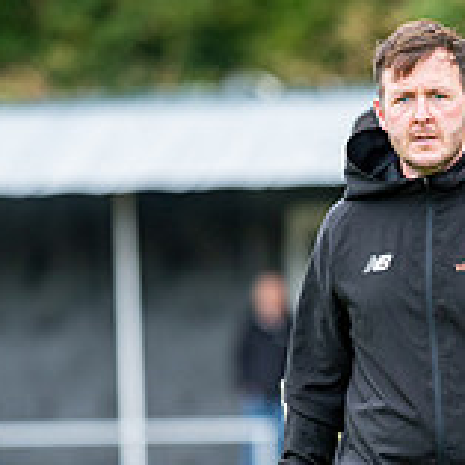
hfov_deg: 3.2
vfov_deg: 3.2
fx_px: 8222
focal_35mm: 541
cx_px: 396
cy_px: 480
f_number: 1.8
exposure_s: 1/2000
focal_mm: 135
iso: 400
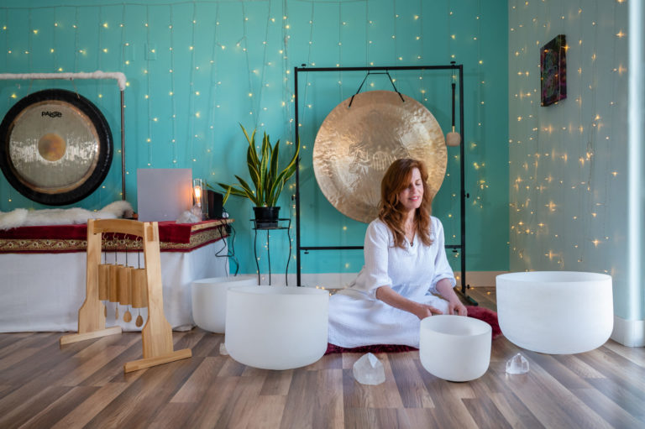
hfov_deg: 59.5
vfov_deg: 41.7
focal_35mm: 32
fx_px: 564
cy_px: 214
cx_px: 322
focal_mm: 31.5
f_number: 4
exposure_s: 1/125
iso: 800
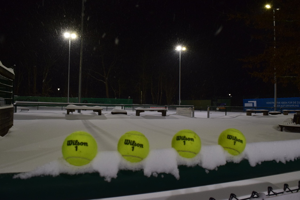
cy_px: 100
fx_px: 225
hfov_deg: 67.4
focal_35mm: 27
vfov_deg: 48.0
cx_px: 150
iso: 1400
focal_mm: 18
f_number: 8
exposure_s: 1/60
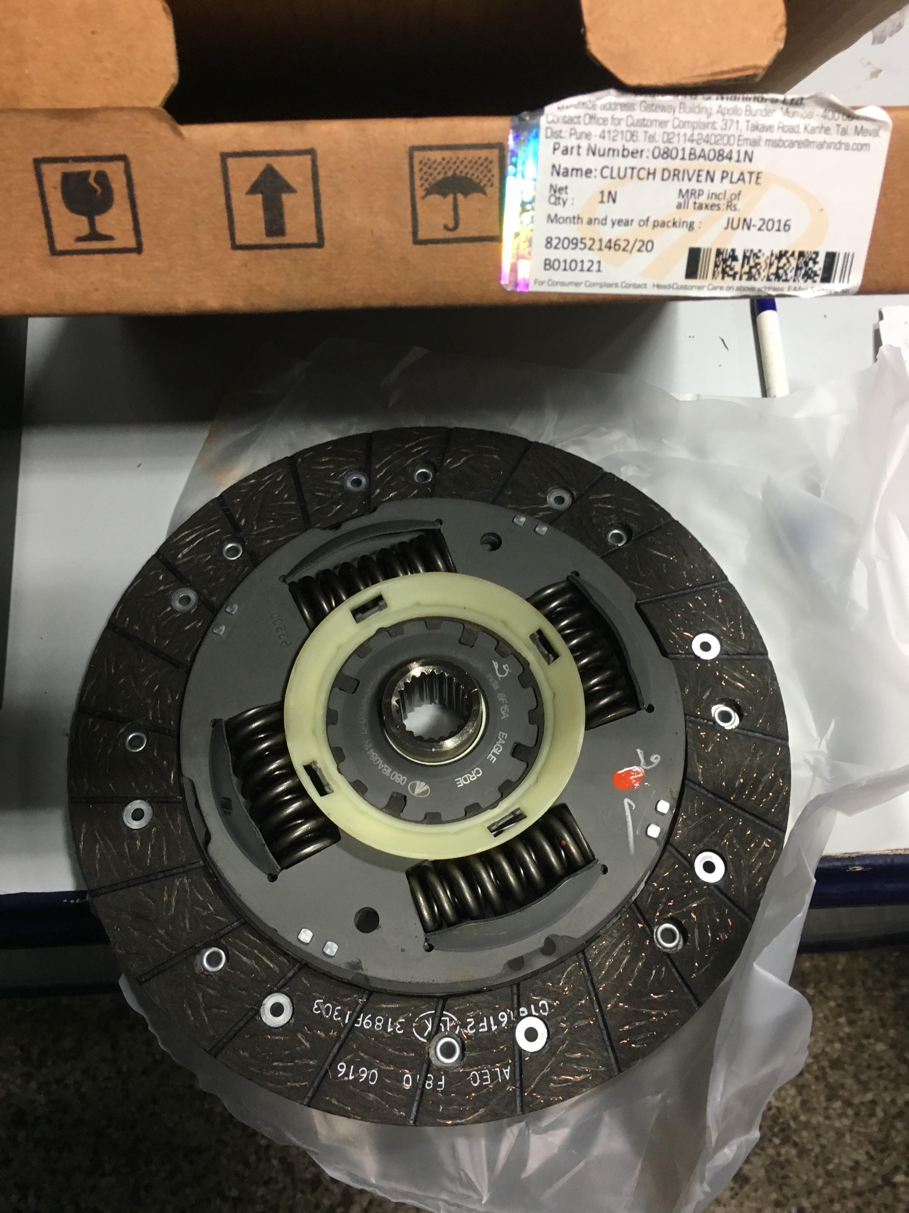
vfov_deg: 61.7
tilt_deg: -66.4
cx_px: 454
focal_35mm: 29
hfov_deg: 48.2
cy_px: 606
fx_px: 1015
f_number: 2.2
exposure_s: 1/33
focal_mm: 4.15
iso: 125
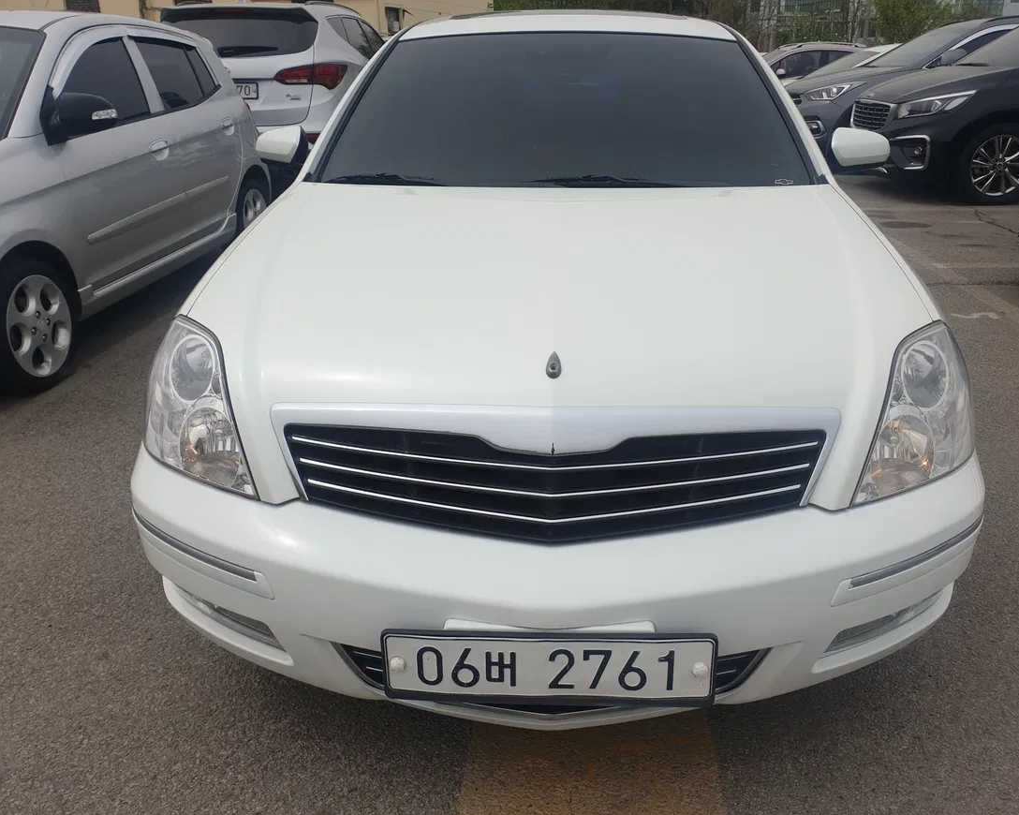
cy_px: 406
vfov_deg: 51.5
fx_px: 844
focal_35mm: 28
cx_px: 561
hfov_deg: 62.1
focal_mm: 4.3
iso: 50
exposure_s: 1/2464
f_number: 2.4
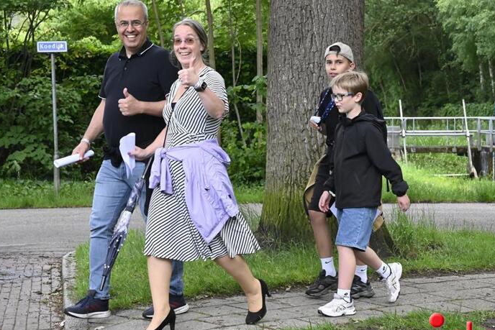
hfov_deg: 21.5
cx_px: 245
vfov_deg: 14.4
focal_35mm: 95
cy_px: 156
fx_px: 1306
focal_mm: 66
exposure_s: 1/1000
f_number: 8
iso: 8000
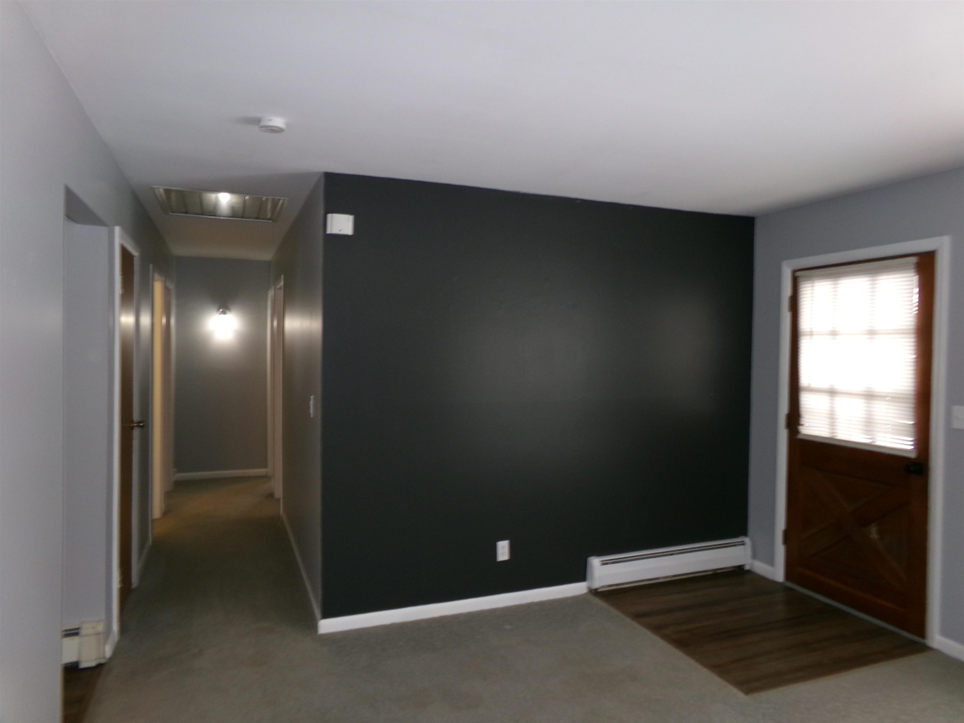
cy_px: 362
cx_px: 482
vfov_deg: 56.8
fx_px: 668
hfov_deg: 71.6
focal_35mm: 24
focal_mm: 4.3
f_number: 3.7
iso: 200
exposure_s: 1/34
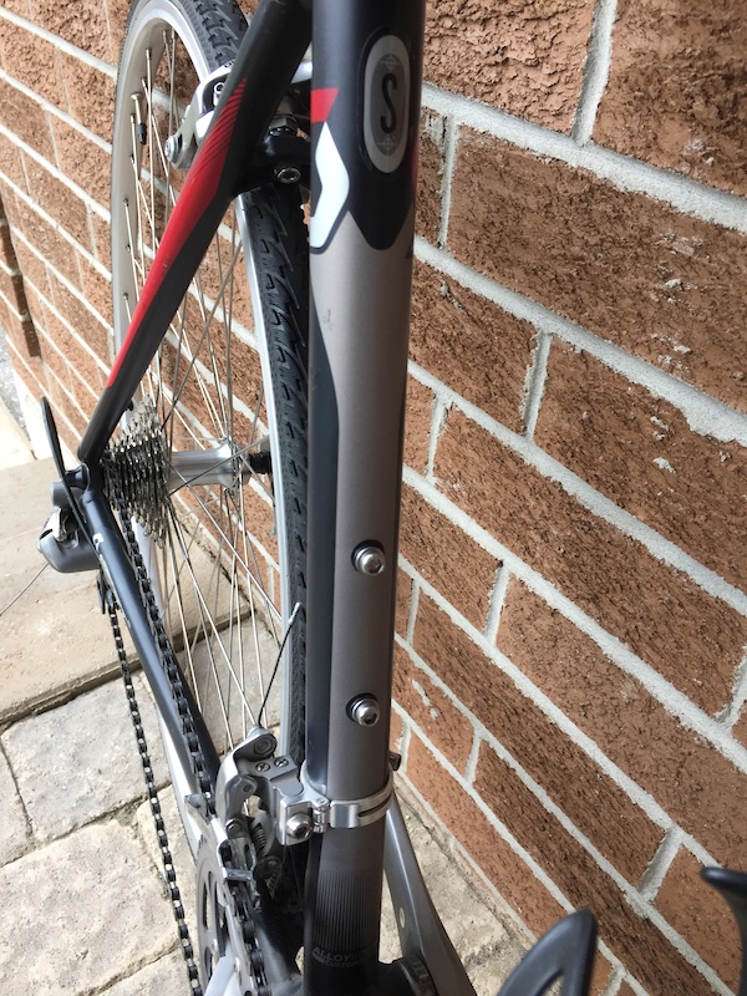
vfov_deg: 61.7
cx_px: 374
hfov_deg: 48.2
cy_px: 498
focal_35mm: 29
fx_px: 834
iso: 50
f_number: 2.2
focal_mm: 4.15
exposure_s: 1/120
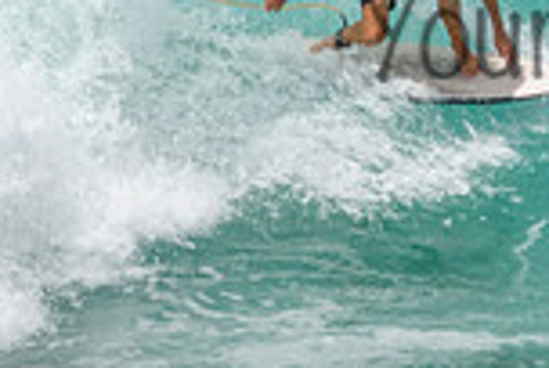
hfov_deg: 0.6
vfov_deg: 0.4
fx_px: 49277
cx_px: 795
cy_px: -5
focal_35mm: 3225
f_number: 11
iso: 640
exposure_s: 1/2000
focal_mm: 800
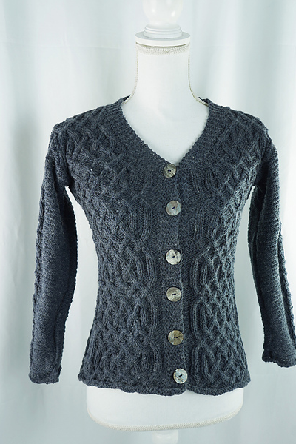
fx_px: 395
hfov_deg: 41.1
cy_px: 217
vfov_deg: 58.7
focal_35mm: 32
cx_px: 156
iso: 100
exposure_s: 1/60
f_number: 5
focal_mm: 30
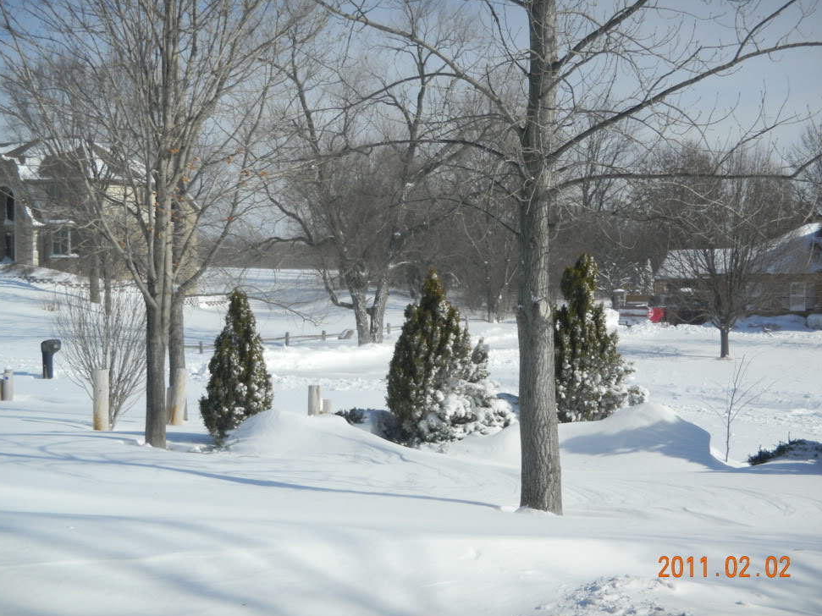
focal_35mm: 58
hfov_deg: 33.2
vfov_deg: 25.2
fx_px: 1377
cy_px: 310
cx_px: 410
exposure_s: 1/300
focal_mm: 9.9
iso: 80
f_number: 8.4
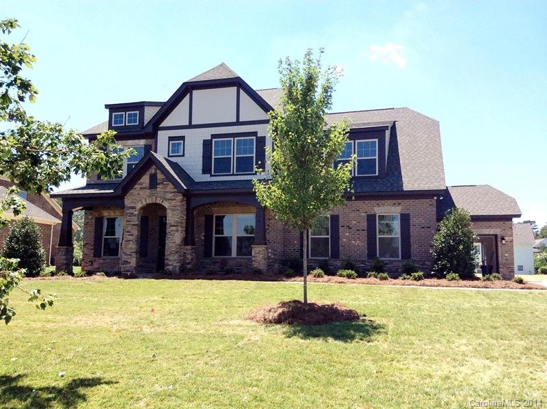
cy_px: 204
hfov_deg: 55.4
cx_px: 274
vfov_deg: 42.9
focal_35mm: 33
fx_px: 521
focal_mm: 3.3
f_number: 2.4
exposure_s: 1/1244
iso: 32
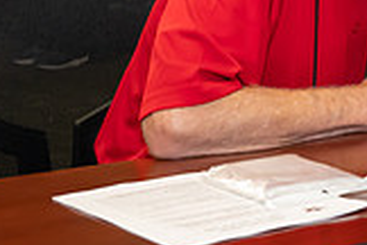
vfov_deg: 10.1
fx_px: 1386
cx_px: 535
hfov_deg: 14.2
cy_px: 73
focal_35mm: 136
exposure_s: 1/160
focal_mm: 38
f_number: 5
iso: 6400
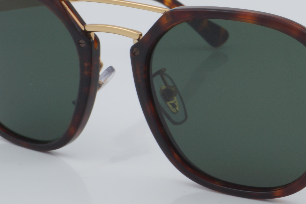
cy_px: 87
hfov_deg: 15.0
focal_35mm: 136
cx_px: 223
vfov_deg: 10.1
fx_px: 1156
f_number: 32
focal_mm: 50
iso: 100
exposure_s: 1/4
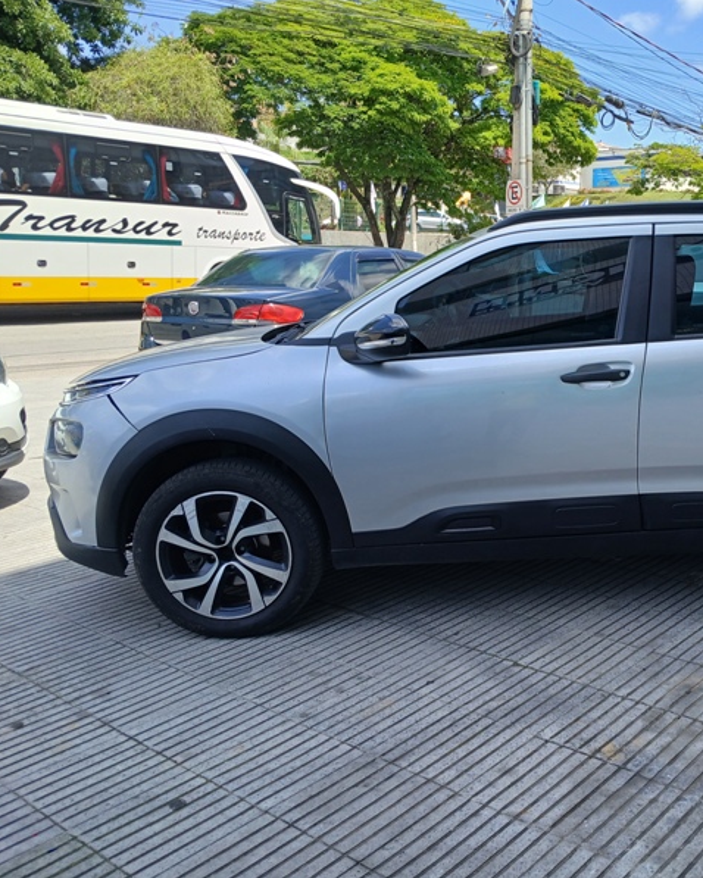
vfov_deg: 52.8
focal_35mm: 34
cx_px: 544
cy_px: 440
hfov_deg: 41.8
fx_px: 884
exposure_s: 1/215
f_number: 1.8
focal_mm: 3.98
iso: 20
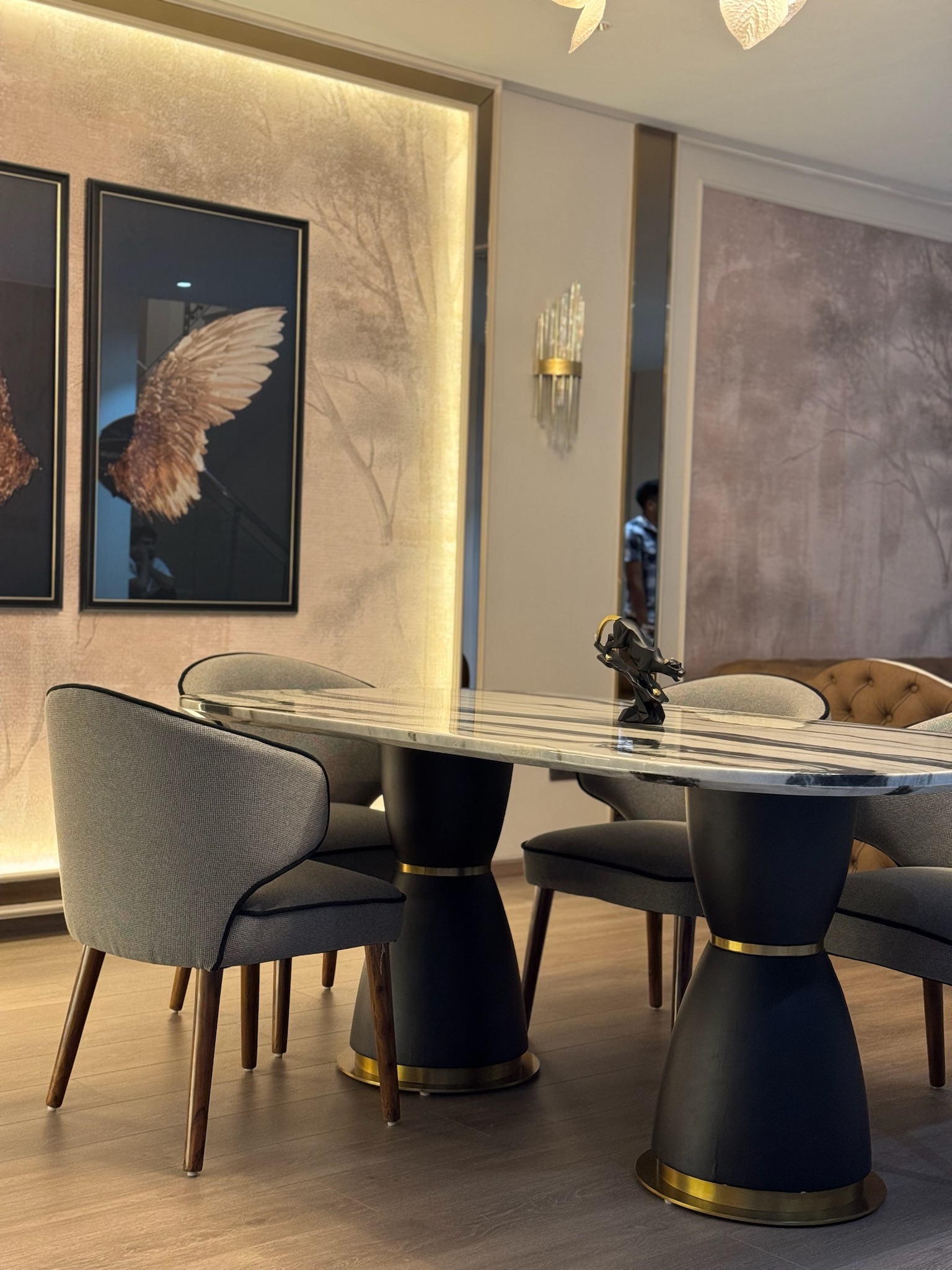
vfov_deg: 39.7
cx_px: 476
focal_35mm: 48
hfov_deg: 30.3
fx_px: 1760
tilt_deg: -2.0
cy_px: 635
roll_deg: -1.5
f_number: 1.78
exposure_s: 1/50
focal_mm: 6.76
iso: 250
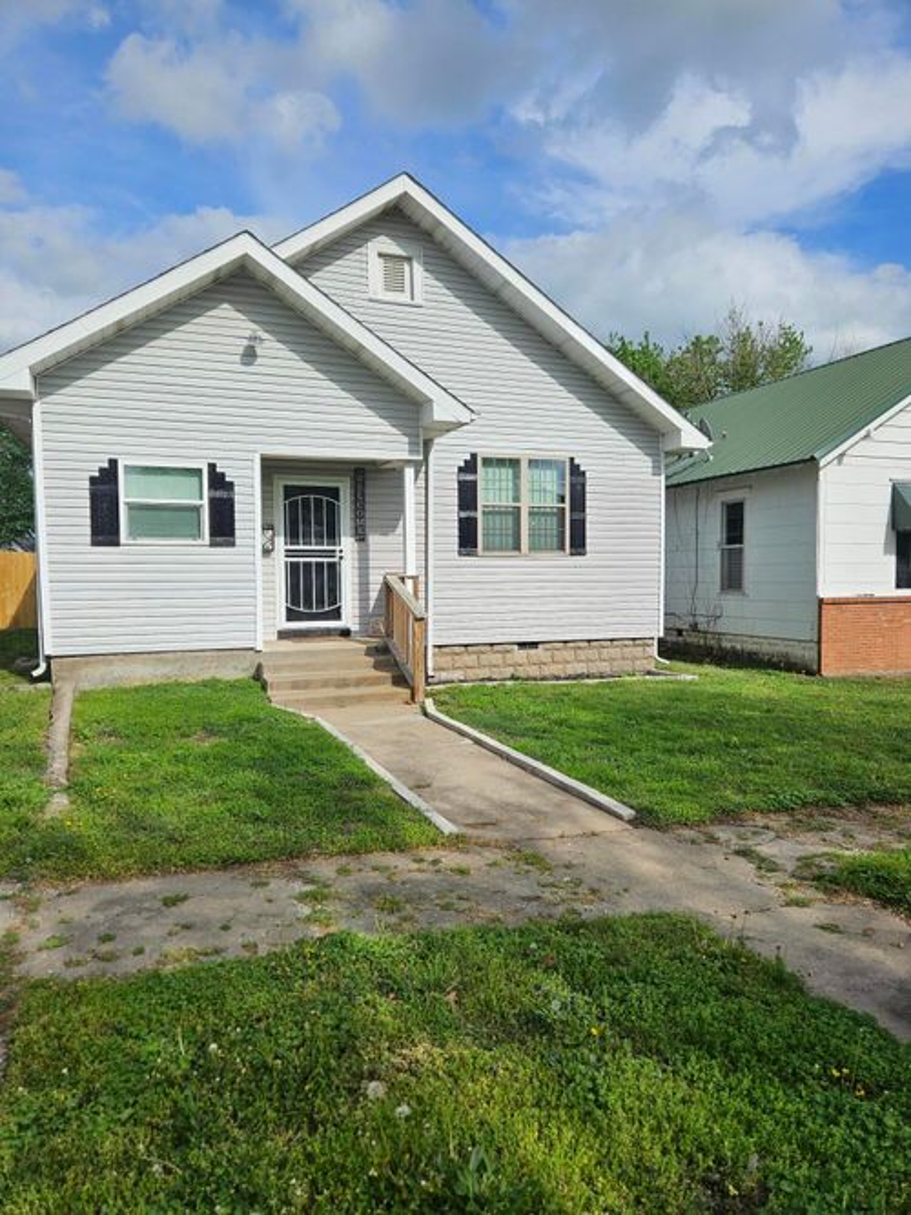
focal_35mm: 23
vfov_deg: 73.9
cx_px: 456
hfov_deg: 58.9
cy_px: 608
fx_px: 807
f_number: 1.8
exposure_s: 1/3737
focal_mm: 5.4
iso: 25
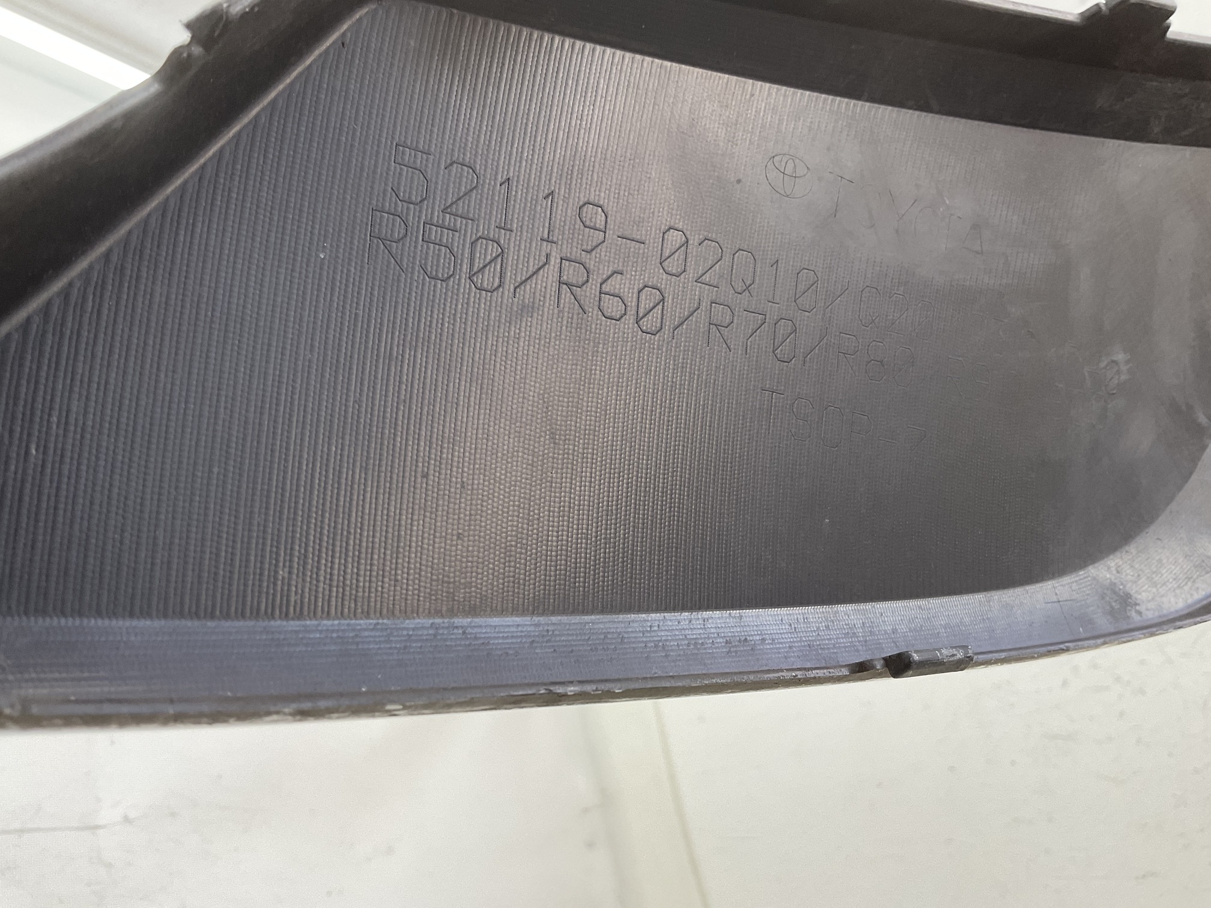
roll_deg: +12.1
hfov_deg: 61.7
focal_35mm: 29
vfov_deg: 48.2
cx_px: 606
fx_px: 1015
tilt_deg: +24.0
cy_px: 454
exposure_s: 1/100
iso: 32
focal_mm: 3
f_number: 1.8
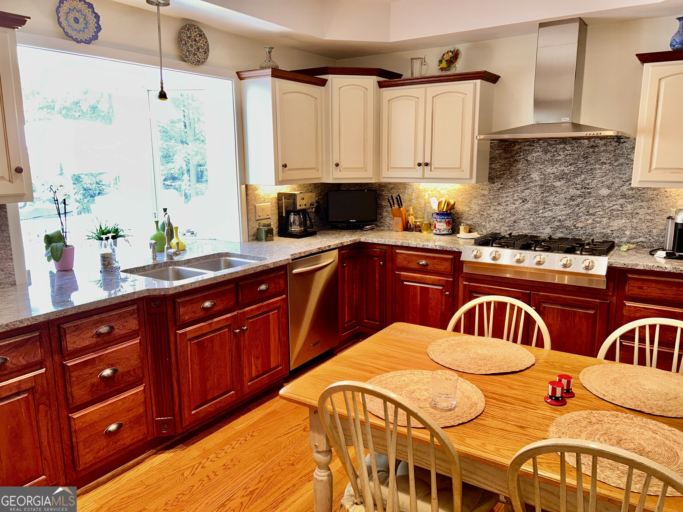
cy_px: 256
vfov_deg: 53.1
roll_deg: +0.7
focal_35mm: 26
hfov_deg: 67.3
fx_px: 513
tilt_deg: -11.1
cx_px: 342
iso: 32
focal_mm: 5.7
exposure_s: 1/30
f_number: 1.5
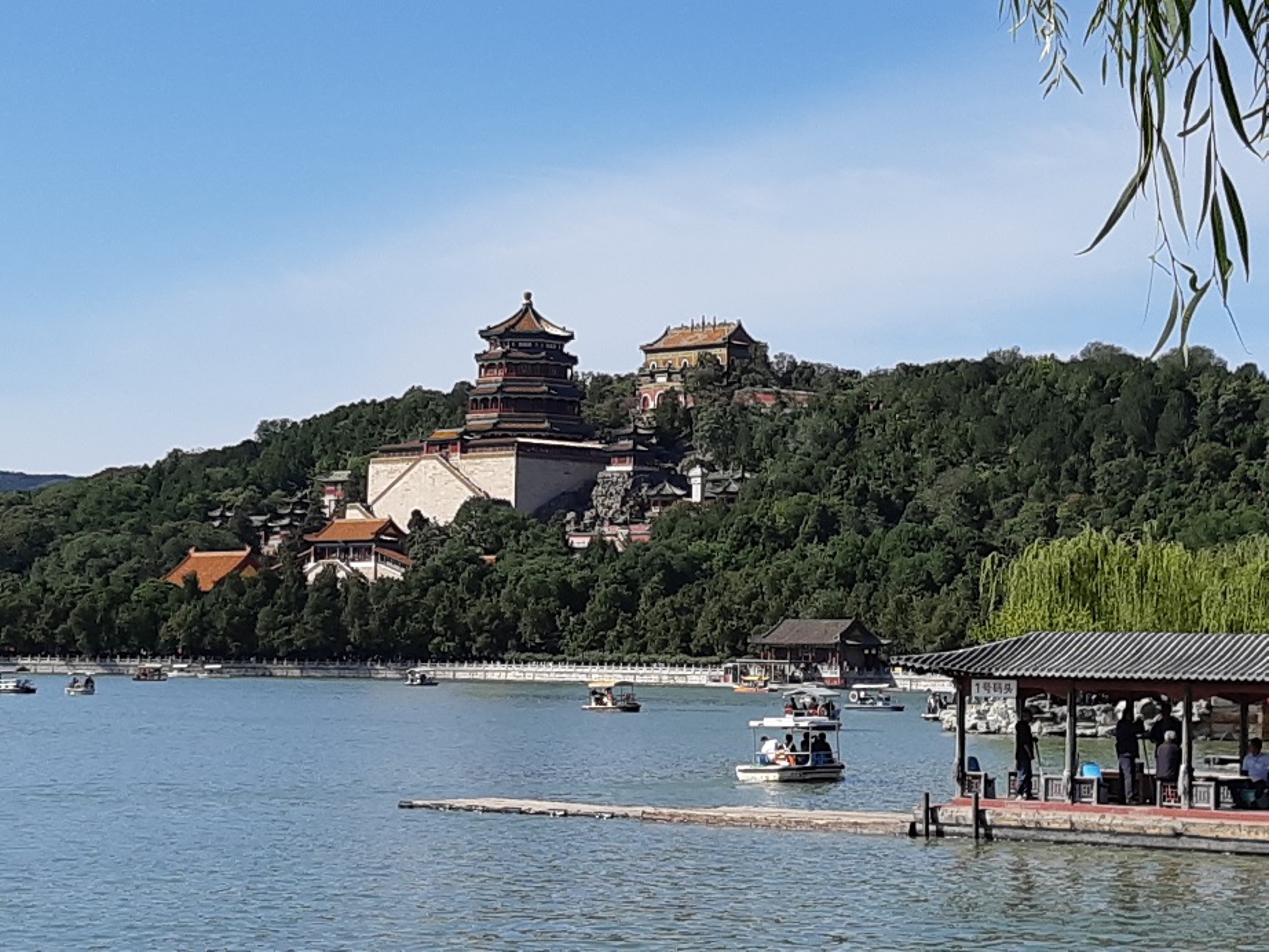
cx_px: 634
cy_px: 476
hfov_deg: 67.3
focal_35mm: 26
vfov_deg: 53.1
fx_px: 953
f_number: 1.7
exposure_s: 1/2387
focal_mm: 3.93
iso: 40
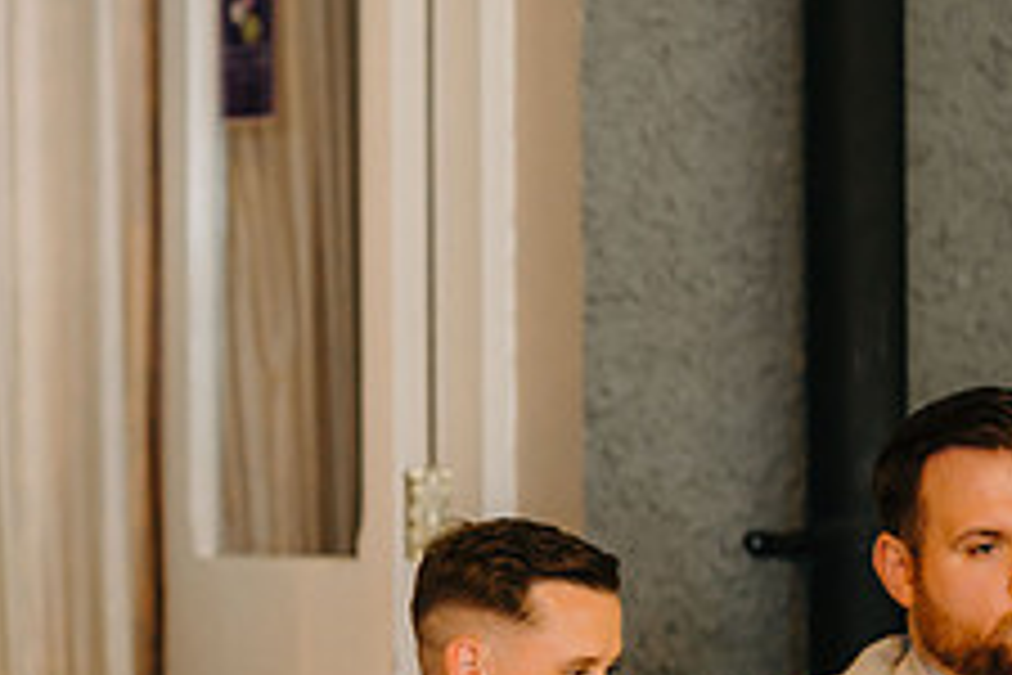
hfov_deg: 9.3
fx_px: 6156
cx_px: -72
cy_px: 533
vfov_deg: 6.3
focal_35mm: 219
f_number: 2
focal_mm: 85
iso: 1250
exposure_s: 1/200
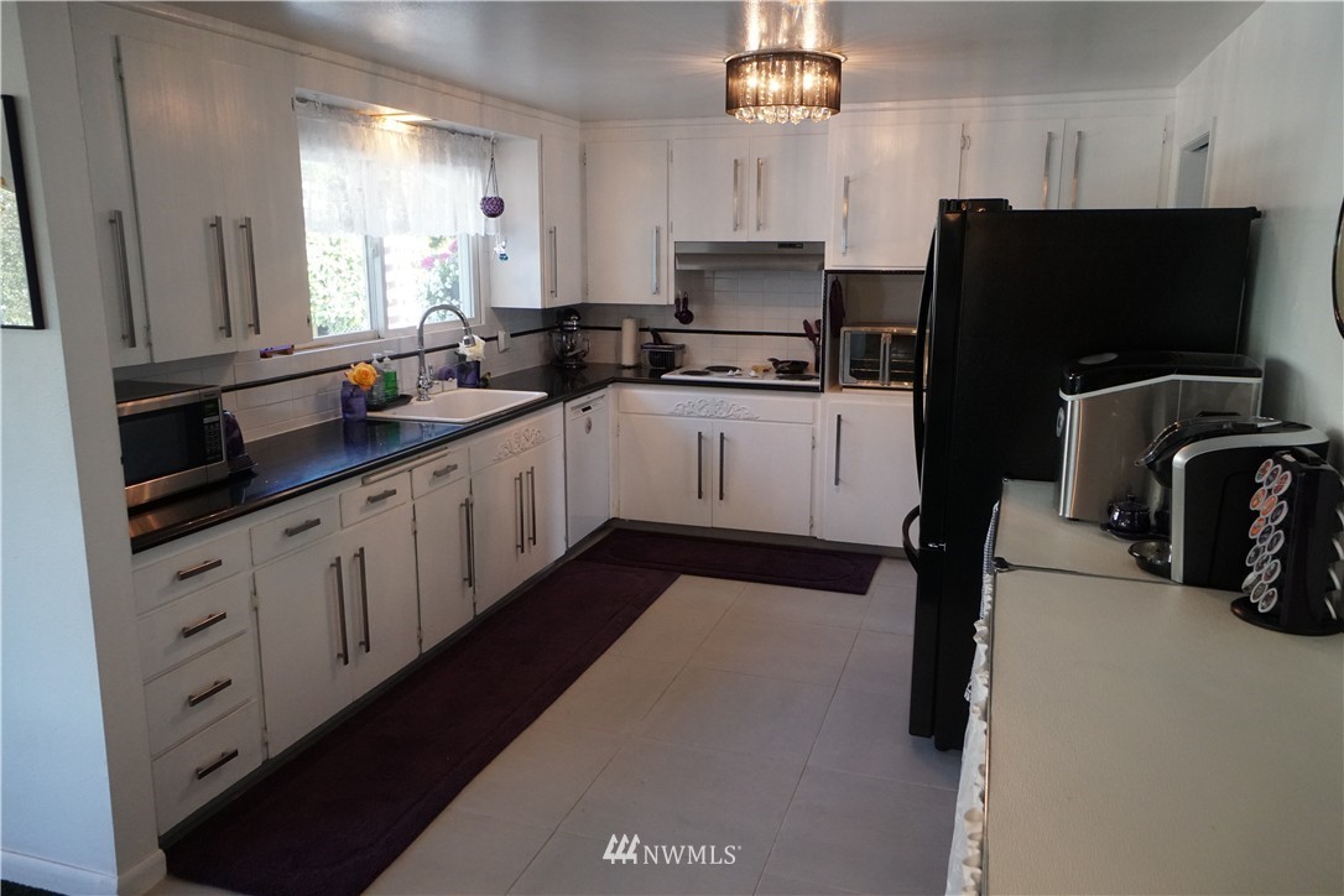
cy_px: 448
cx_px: 672
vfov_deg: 47.9
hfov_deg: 67.4
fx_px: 1008
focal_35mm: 27
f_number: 6.3
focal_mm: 18
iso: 2000
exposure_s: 1/60
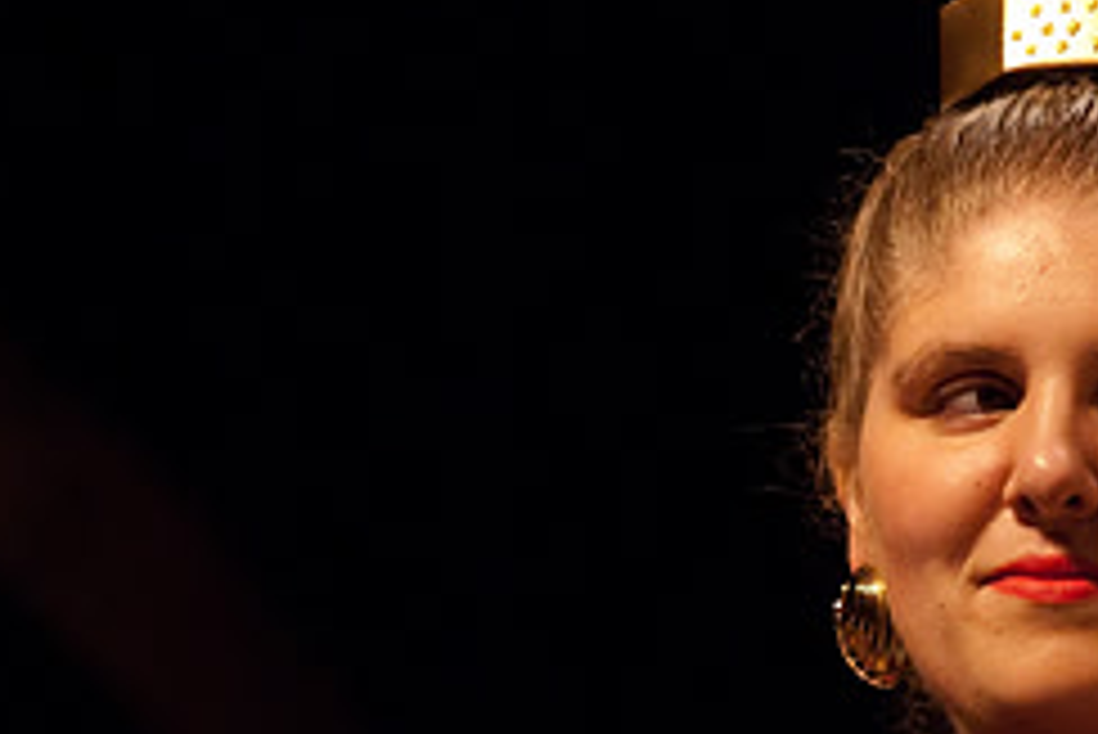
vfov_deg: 2.3
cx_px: 630
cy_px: 531
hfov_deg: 3.4
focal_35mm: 606
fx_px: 18493
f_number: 2.8
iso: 1000
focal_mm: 170
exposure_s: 1/125
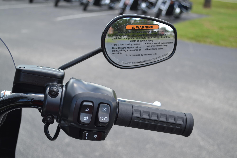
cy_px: 79
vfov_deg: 26.5
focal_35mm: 51
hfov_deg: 38.9
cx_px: 118
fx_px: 336
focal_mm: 34
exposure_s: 1/125
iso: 125
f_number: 5.6
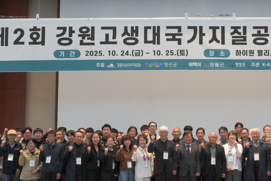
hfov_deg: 26.4
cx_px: 195
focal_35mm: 76
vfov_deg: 17.9
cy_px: 69
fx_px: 572
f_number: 8
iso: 6400
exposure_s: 1/125
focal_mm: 38
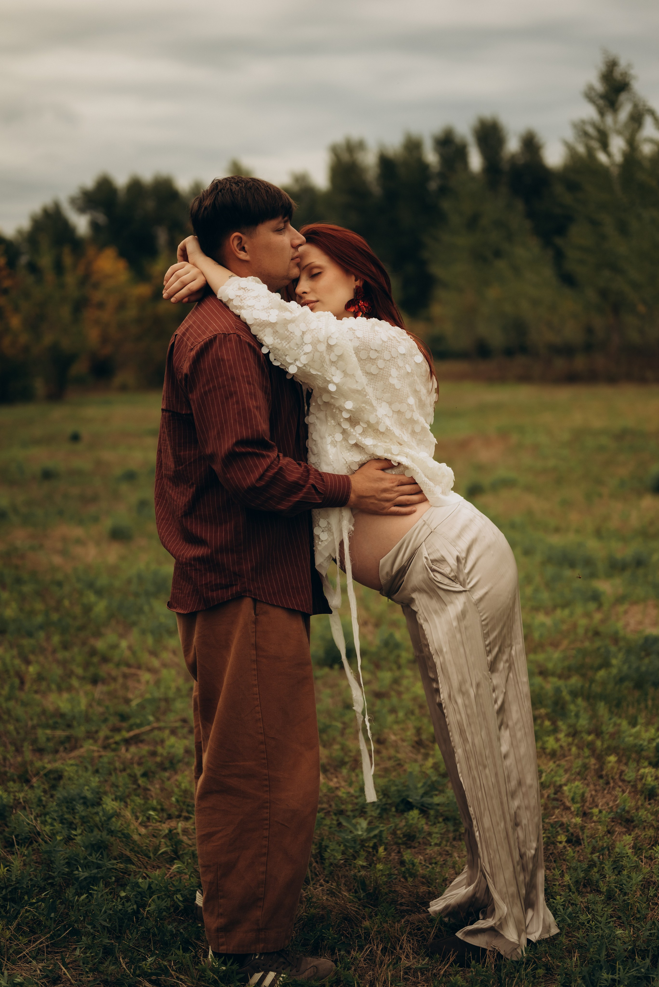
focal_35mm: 50
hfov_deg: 27.0
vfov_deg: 39.6
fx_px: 1372
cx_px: 330
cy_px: 494
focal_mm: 50
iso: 125
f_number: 1.8
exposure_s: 1/2000
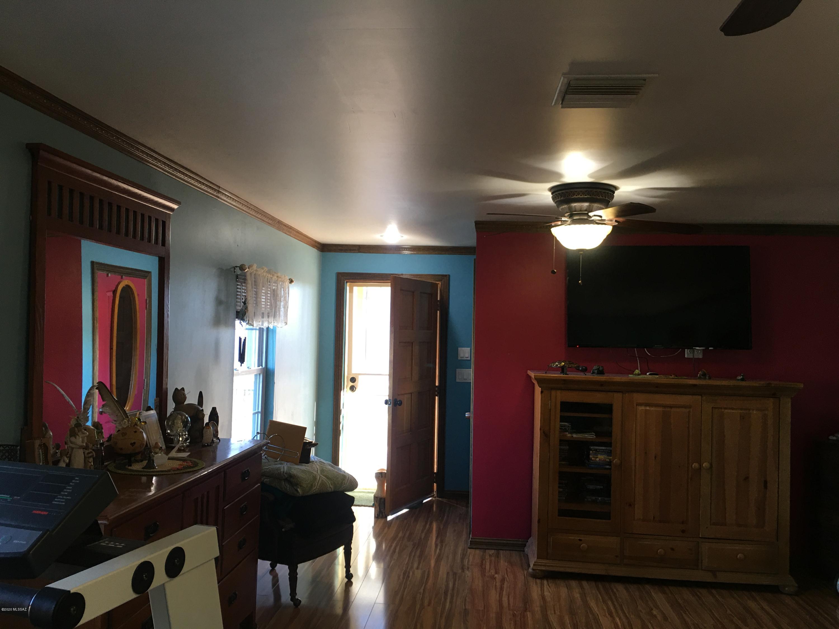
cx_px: 420
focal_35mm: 29
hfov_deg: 61.7
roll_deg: -2.1
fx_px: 703
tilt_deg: +3.3
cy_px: 314
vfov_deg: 48.2
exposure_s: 1/15
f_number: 2.2
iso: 25
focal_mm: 4.15
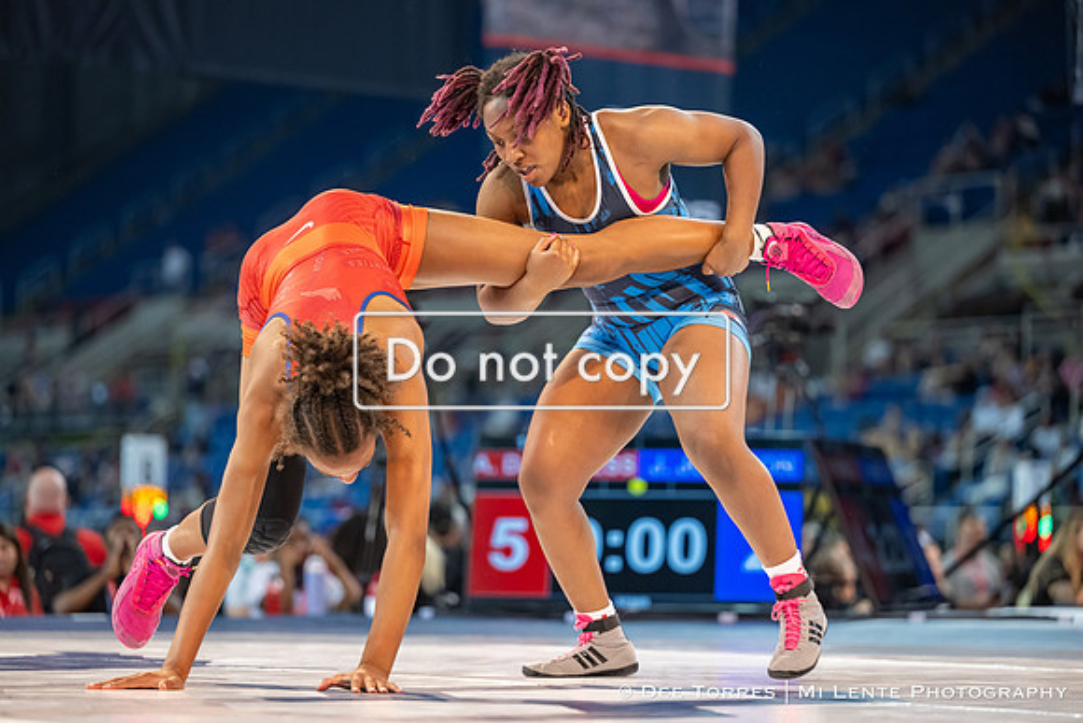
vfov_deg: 9.8
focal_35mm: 140
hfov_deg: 14.7
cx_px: 542
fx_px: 4212
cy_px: 362
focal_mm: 140
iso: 2200
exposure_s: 1/800
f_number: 2.8
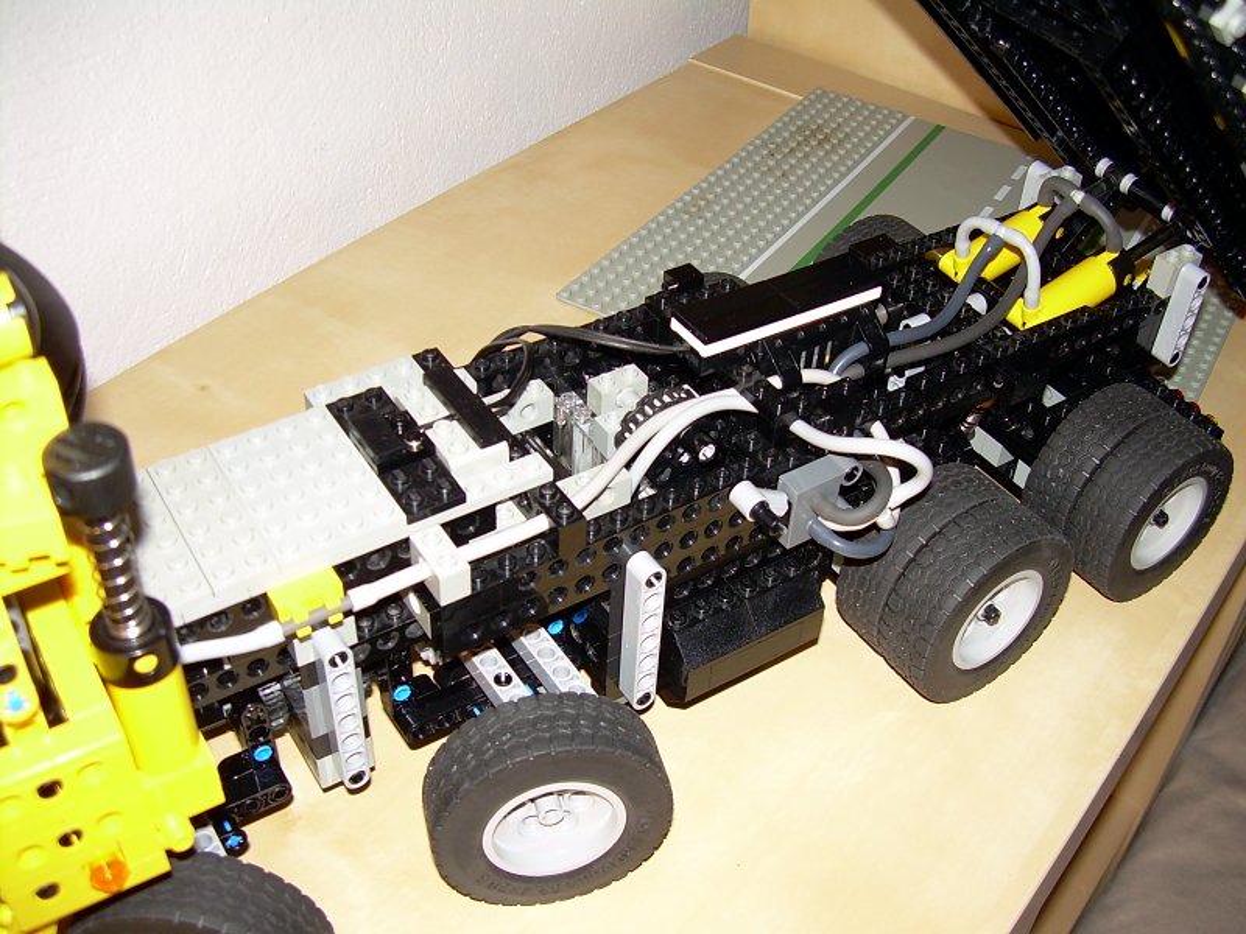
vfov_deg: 37.7
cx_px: 623
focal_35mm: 38
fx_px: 1368
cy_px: 467
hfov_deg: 49.0
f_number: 2.8
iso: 50
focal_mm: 6.3
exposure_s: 1/60
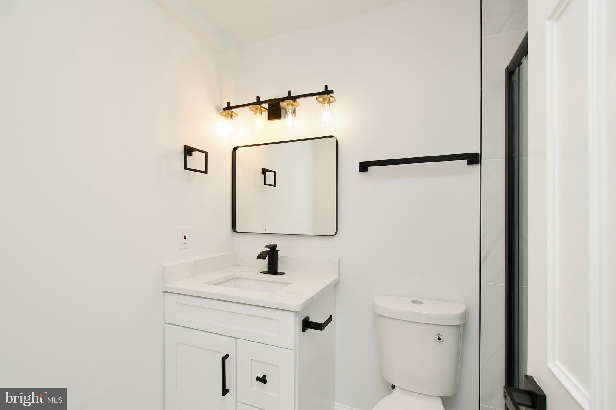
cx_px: 308
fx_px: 257
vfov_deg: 77.3
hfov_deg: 100.4
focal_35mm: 15
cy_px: 205
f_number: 7.1
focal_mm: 10
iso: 320
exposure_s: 1/100
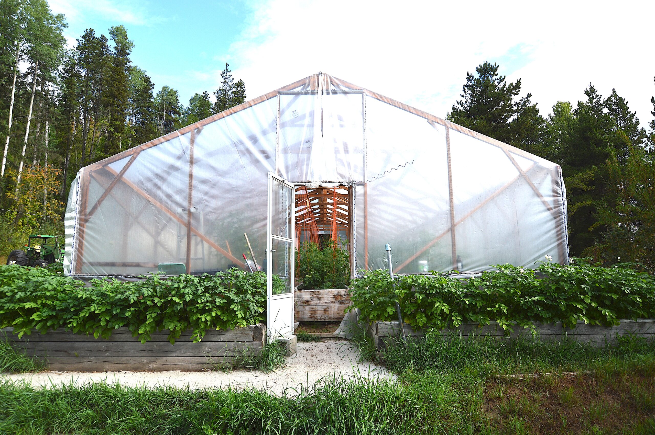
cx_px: 328
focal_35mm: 21
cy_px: 218
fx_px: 382
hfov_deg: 81.3
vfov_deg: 59.4
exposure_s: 1/200
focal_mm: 14
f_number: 7.1
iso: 100
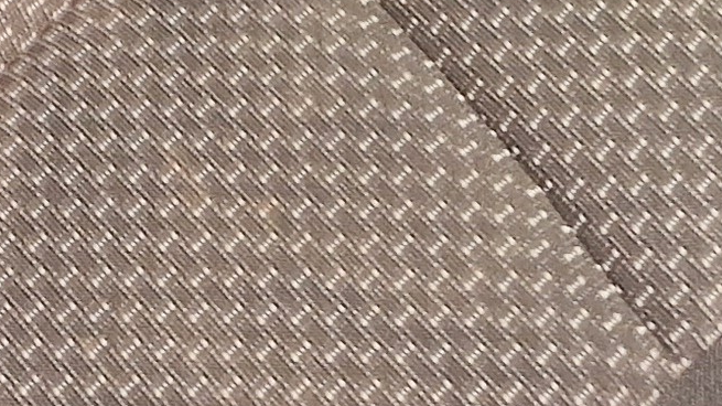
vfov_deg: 6.5
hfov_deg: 13.7
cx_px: -101
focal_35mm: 153
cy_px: -1184
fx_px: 2928
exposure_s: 1/100
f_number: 1.8
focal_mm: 5.4
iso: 400
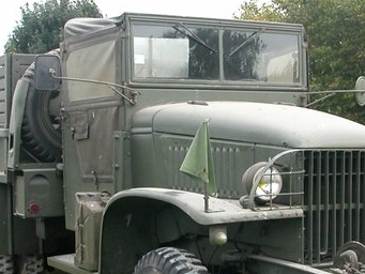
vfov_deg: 19.3
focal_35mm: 76
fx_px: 802
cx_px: 218
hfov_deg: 25.6
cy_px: 200
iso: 100
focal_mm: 5.6
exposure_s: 1/265
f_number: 2.7
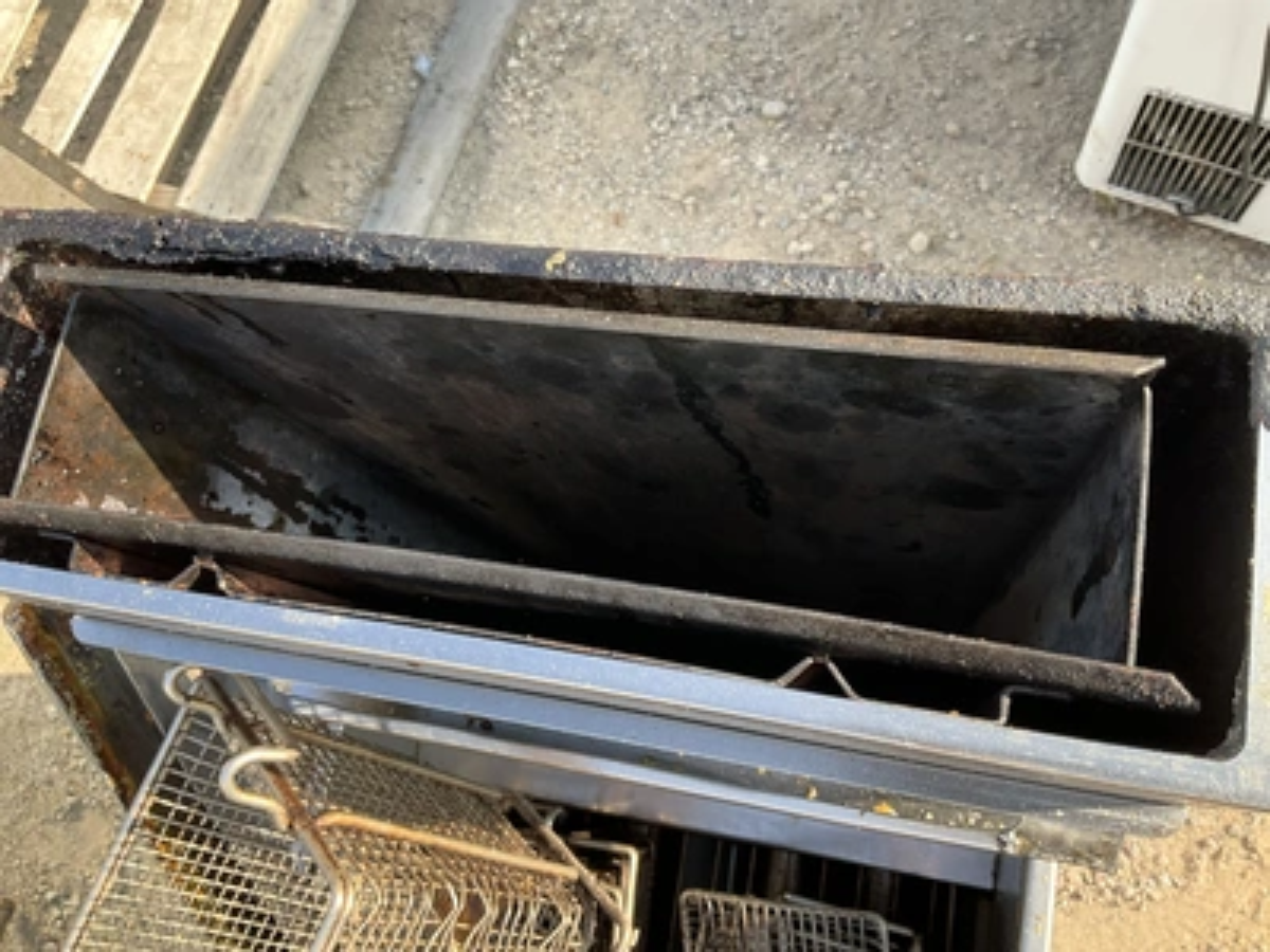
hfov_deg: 61.7
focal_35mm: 29
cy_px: 476
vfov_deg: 48.2
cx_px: 635
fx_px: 1064
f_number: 1.8
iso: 20
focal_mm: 3
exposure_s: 1/180
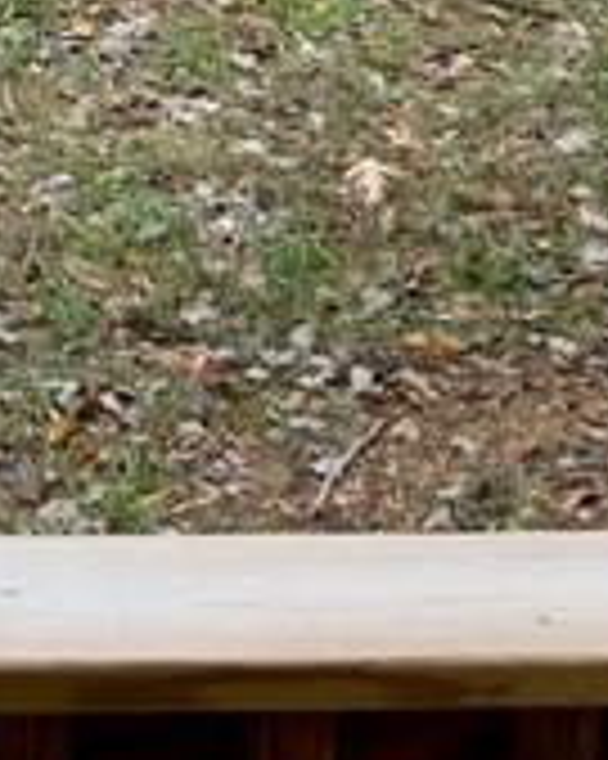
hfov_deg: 8.3
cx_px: -766
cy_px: -616
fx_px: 3872
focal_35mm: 172
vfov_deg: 10.5
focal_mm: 3
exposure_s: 1/122
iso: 25
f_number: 1.8
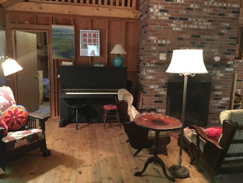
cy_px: 92
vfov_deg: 48.2
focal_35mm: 29
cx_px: 122
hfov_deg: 61.7
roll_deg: -1.4
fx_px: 204
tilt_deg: -8.2
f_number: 2.2
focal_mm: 4.15
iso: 400
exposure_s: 1/15
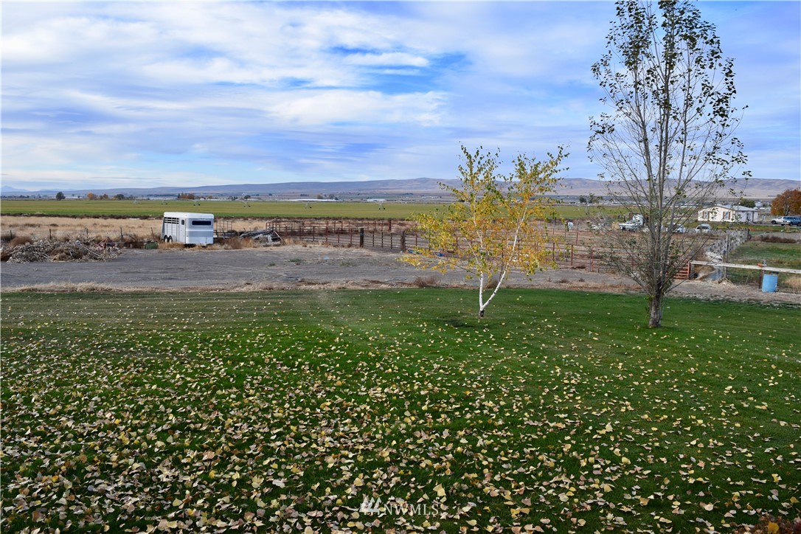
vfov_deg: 47.9
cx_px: 400
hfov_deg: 67.4
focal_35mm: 27
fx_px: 601
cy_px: 267
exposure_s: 1/250
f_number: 8
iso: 220
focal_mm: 18
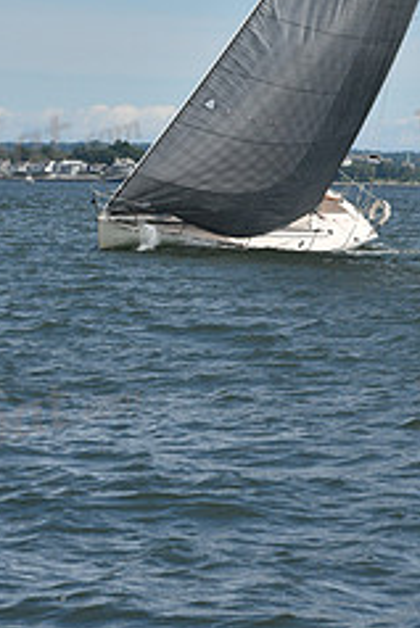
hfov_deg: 5.0
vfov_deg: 7.5
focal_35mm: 273
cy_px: -5
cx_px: 279
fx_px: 4770
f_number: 11
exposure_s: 1/1000
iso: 320
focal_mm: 112
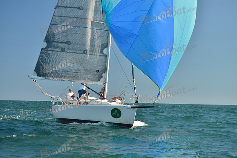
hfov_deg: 23.9
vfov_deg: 16.1
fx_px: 560
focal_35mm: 85
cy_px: 79
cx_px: 118
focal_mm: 85
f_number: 4.5
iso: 400
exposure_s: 1/1250
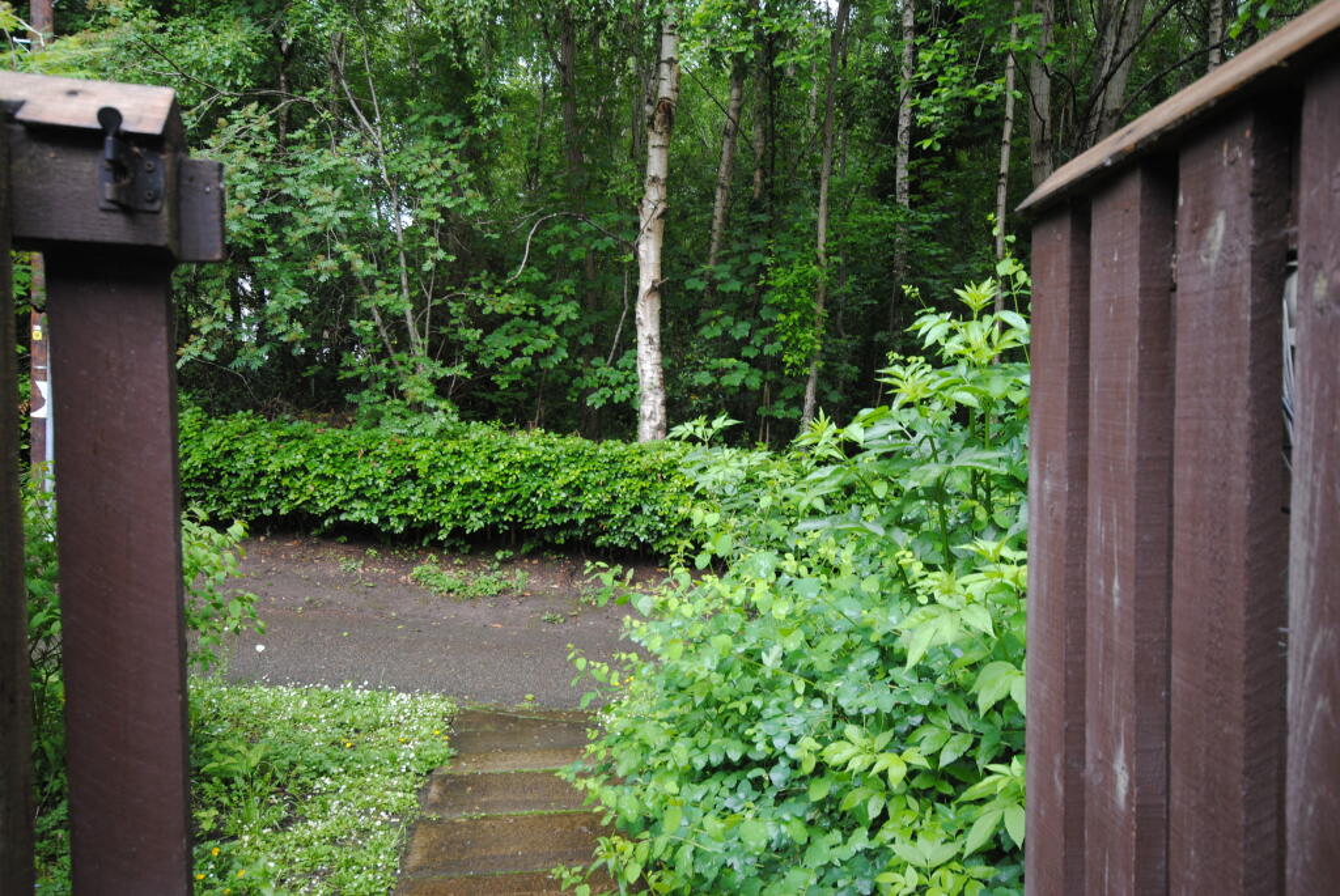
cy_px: 448
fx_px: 1118
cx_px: 670
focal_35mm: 30
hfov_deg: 61.9
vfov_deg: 43.7
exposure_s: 1/30
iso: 200
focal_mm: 20
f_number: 5.6
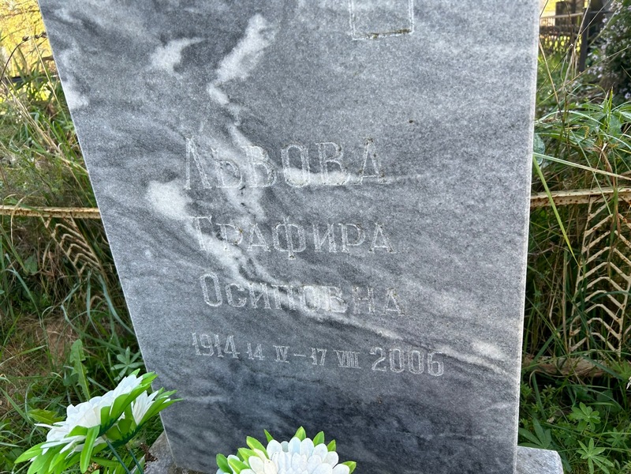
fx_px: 474
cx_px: 316
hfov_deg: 67.3
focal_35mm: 26
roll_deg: +3.2
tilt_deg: -25.7
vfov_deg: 53.1
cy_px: 237
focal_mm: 5.7
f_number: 1.5
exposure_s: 1/263
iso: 40
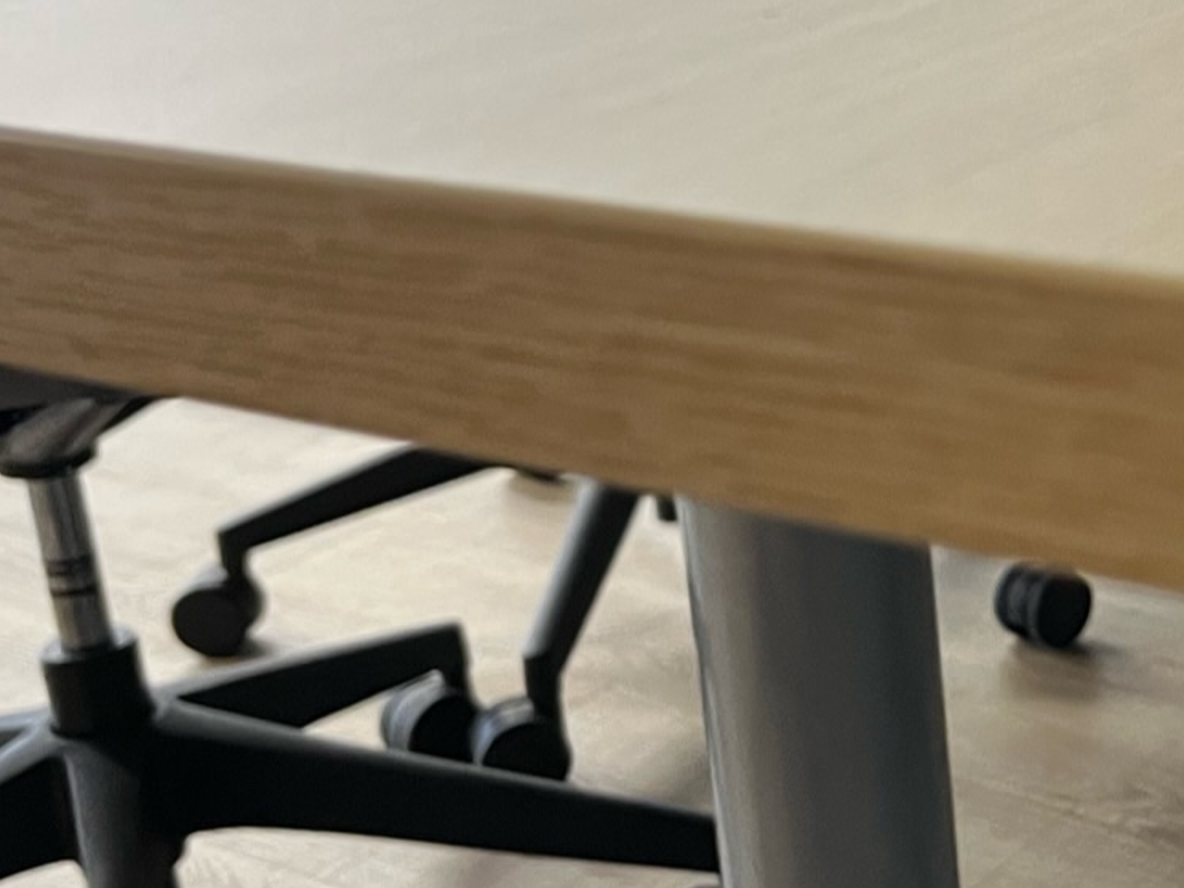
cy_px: 370
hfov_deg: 25.6
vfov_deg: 20.4
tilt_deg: -20.4
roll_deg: +2.8
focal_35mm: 72
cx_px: 1201
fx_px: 2463
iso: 160
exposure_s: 1/59
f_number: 1.6
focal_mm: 5.1
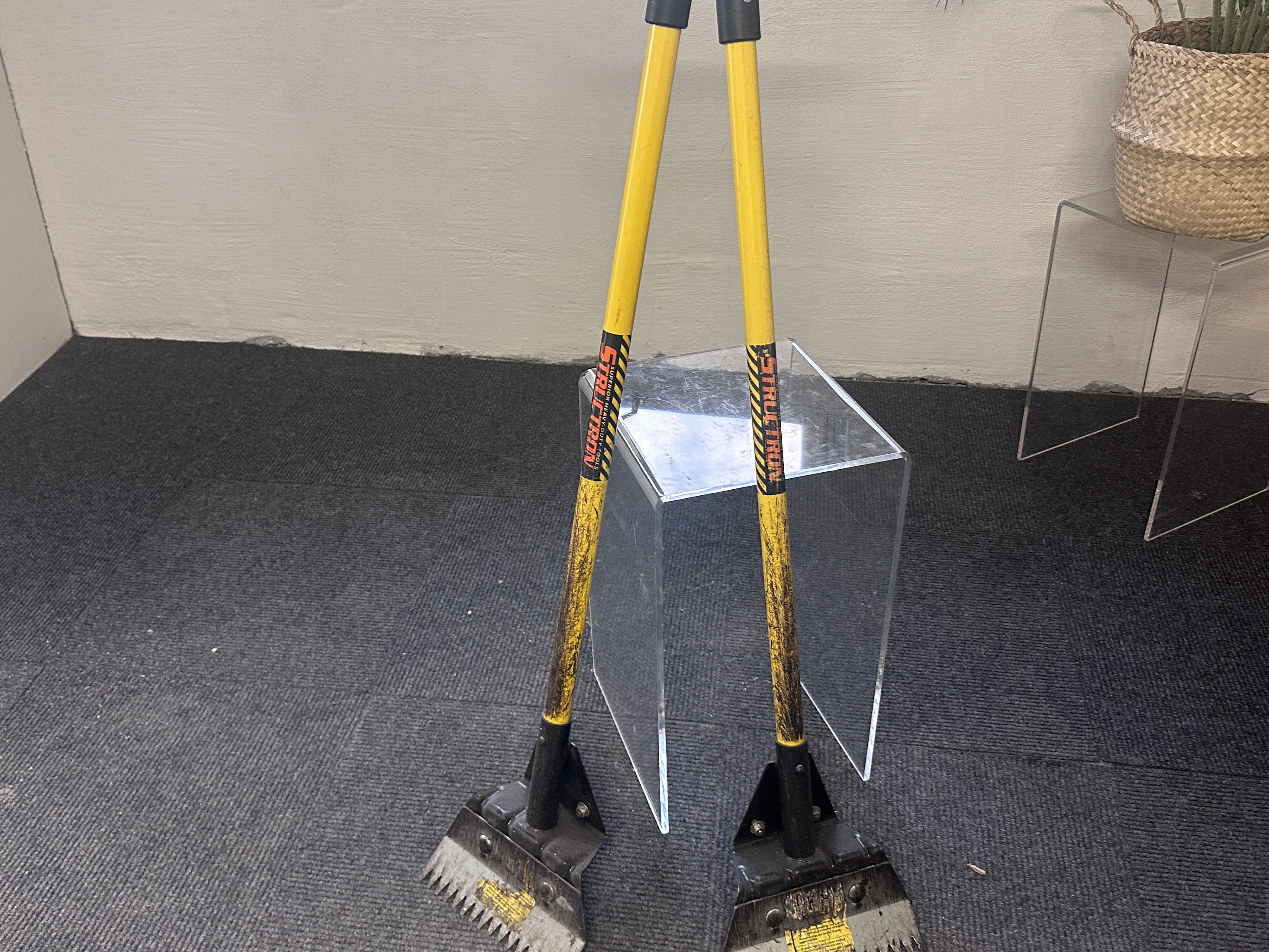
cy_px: 401
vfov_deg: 42.8
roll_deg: +1.3
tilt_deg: -29.7
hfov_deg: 55.3
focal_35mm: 33
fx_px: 1210
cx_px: 618
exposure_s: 1/50
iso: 250
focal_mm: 6.86
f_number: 1.78
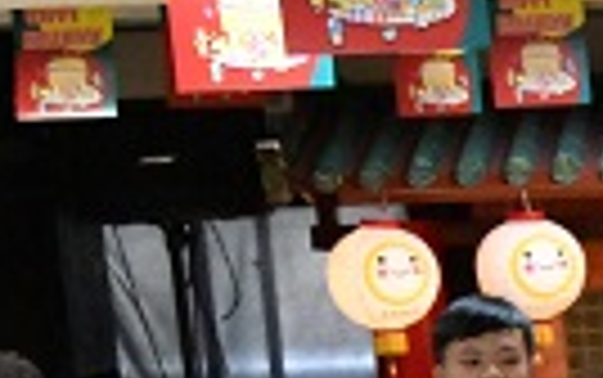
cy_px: 945
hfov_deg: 9.7
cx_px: 1382
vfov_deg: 6.4
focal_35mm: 195
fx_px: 3207
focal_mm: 40
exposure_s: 1/320
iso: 20000
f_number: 8
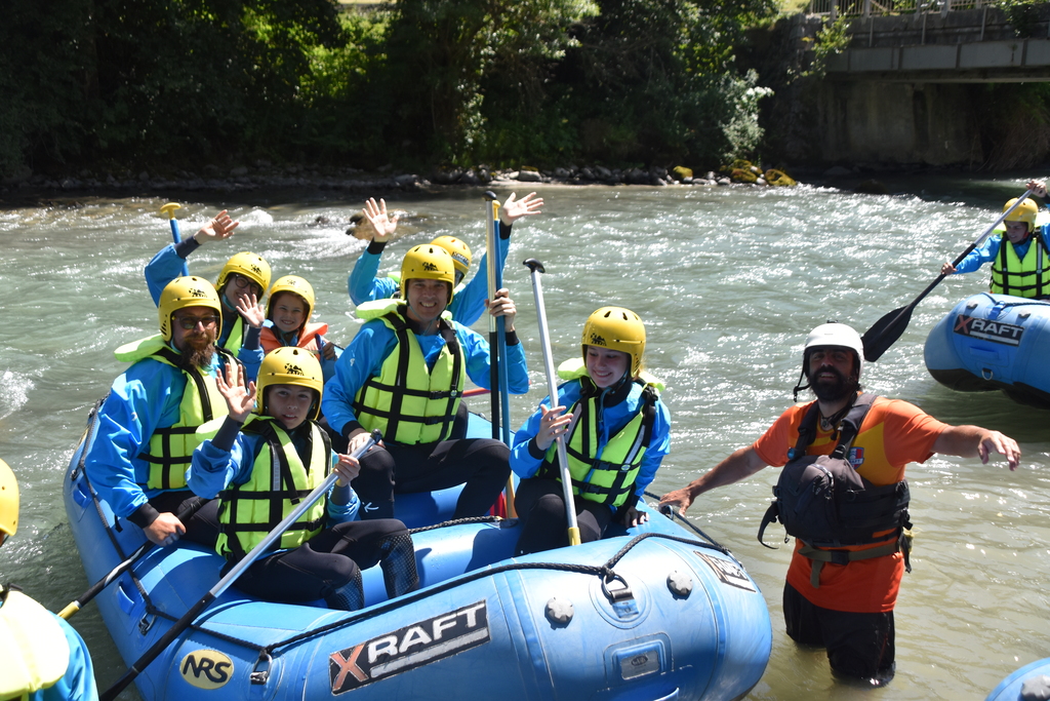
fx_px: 1138
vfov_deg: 34.2
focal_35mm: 39
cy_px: 350
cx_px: 525
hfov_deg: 49.5
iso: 400
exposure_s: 1/1250
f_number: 5
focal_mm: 26
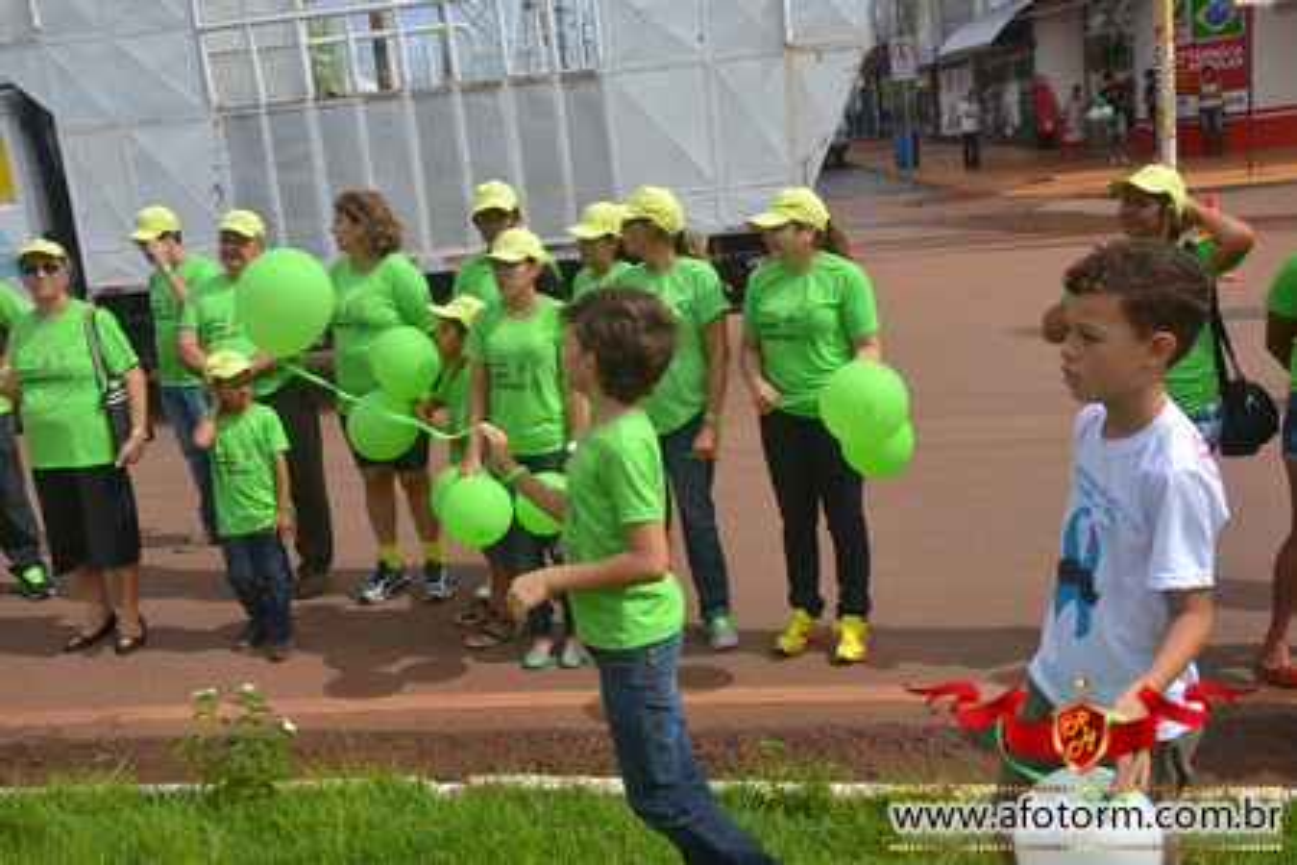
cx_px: 648
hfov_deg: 53.1
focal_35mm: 36
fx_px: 1297
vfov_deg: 36.9
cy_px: 432
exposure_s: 1/320
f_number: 9
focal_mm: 24
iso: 100
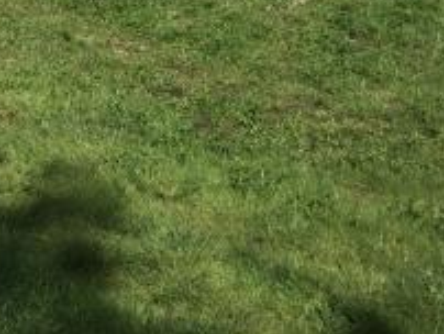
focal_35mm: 98
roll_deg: +0.1
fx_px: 1258
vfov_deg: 14.1
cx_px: 211
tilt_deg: -0.8
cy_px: -171
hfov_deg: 20.0
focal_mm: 3.3
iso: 25
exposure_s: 1/1381
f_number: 2.4
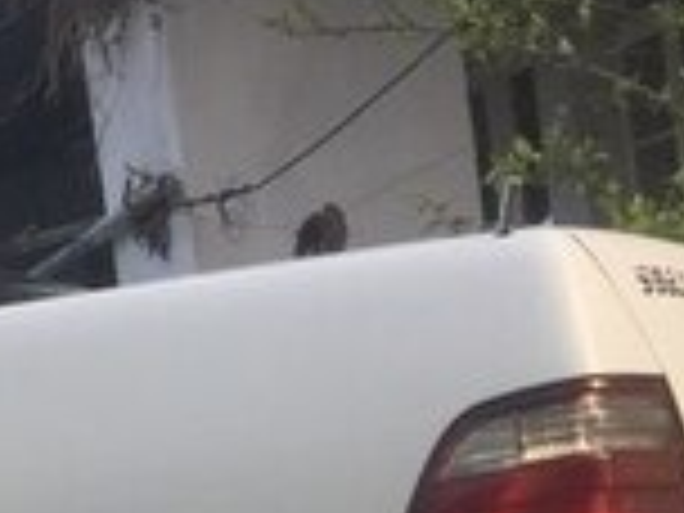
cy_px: 835
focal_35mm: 126
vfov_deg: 11.2
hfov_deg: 13.3
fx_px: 2490
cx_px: -724
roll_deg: +7.0
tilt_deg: +0.1
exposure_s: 1/356
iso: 32
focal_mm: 4.15
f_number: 2.2
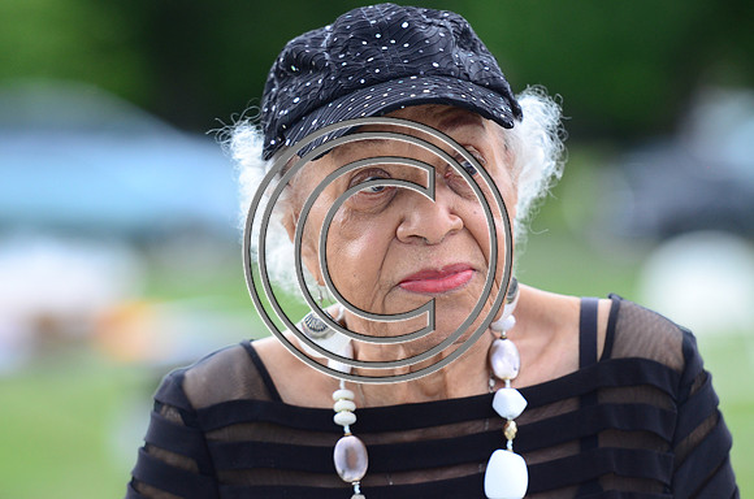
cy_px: 250
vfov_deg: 4.8
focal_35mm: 285
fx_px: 5956
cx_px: 377
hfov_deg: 7.2
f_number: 2.8
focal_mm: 190
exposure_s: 1/400
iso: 800
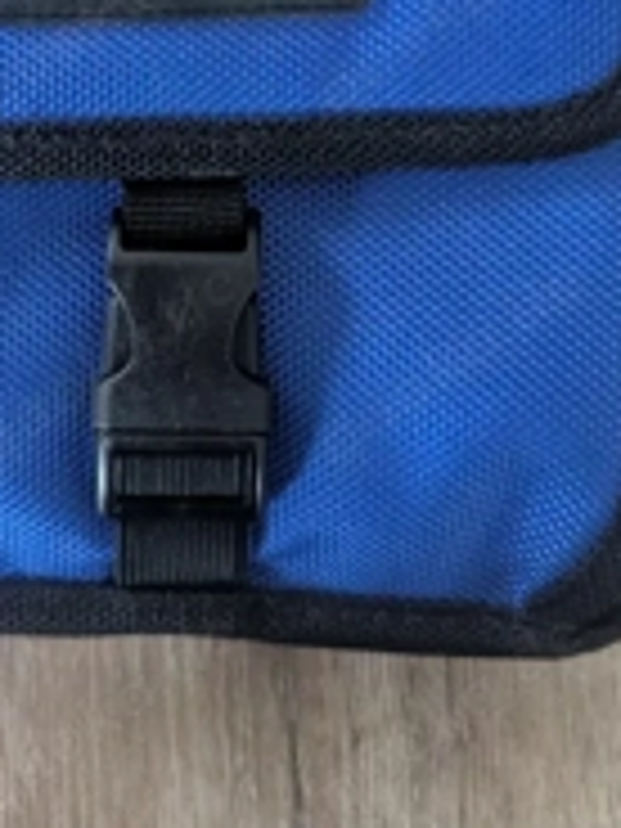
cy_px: 58
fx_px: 1244
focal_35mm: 52
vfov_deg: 34.4
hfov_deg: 27.8
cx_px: 202
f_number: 1.85
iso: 2643
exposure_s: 1/50
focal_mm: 6.81
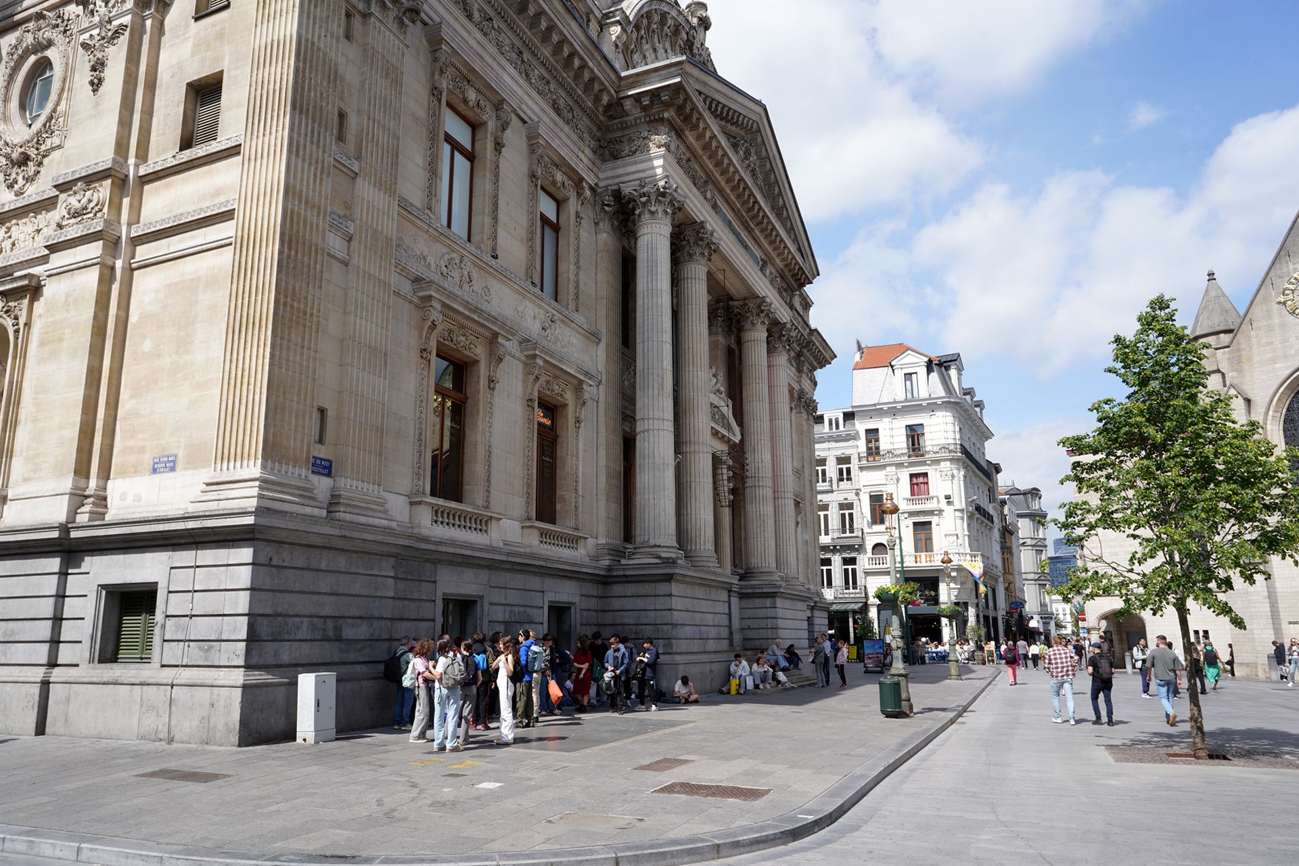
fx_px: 902
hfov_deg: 71.5
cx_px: 628
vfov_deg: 51.3
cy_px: 448
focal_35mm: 25
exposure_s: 1/100
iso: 100
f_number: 13
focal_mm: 24
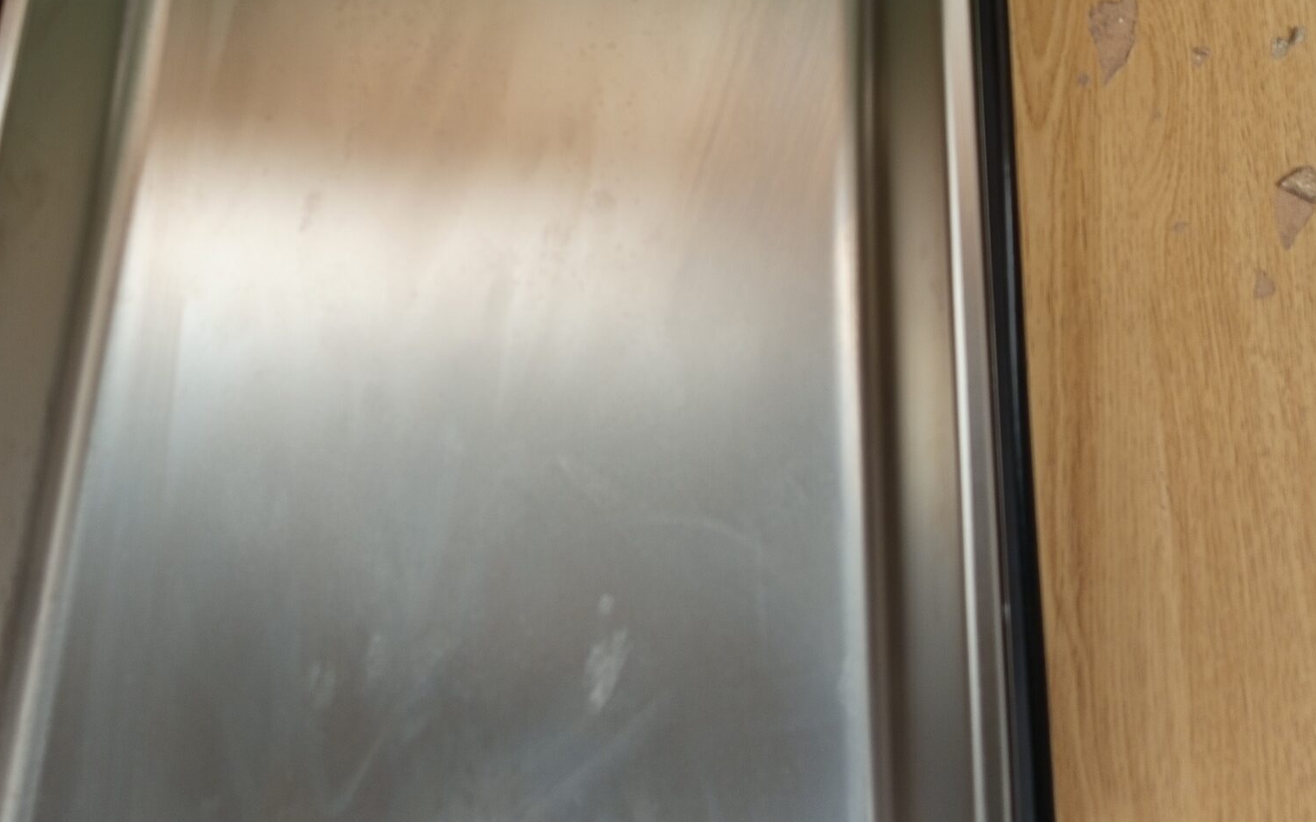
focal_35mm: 43
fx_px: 1542
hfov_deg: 45.8
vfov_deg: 29.6
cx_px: 490
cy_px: 260
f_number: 1.7
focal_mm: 5.24
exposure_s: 1/100
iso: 123
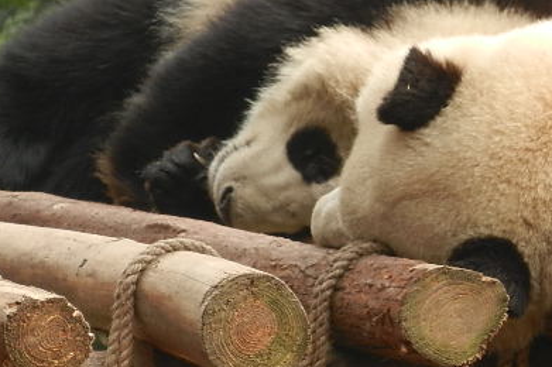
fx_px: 12195
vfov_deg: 1.7
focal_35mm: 796
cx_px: 620
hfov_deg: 2.6
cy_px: 100
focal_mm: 52.6
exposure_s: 1/160
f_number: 5.3
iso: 160
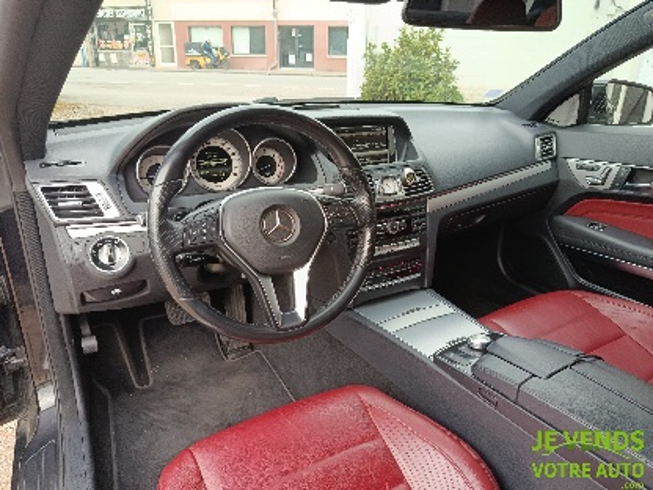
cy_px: 245
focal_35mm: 24
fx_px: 453
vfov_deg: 56.8
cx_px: 326
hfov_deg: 71.6
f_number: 1.7
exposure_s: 1/100
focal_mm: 5.24
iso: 199
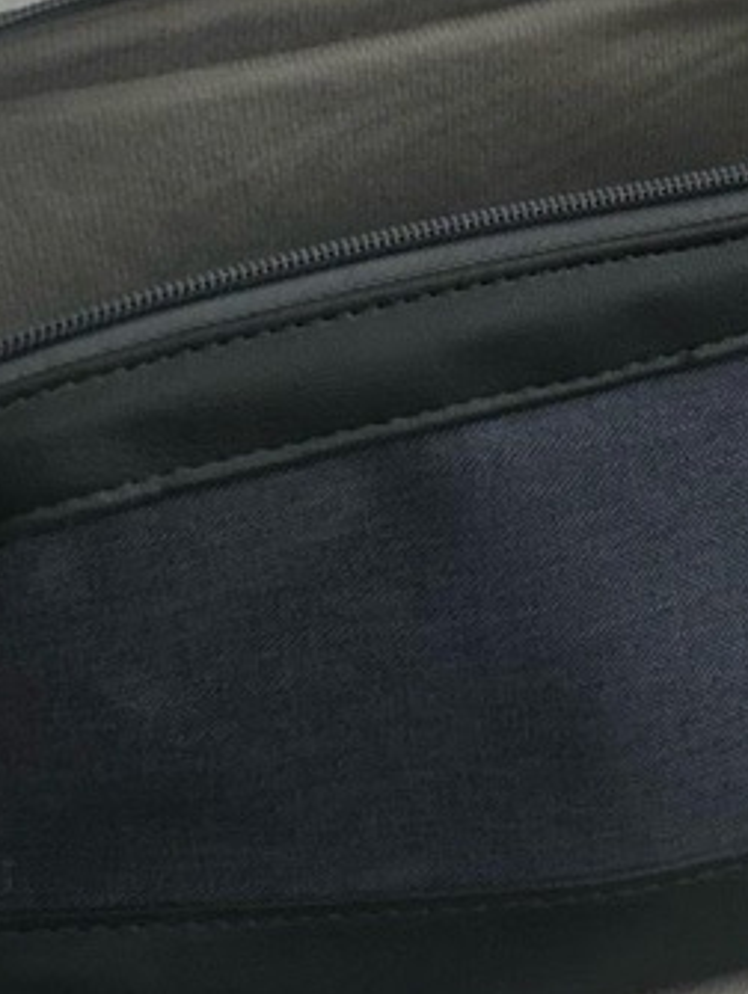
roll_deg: +0.1
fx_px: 3566
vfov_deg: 15.8
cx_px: 668
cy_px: 175
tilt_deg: -35.0
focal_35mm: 124
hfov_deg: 11.9
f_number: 1.5
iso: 400
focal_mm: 5.7
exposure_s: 1/40
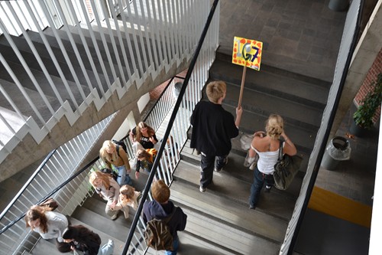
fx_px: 286
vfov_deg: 47.9
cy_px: 128
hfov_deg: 67.4
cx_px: 191
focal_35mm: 27
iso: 400
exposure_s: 1/80
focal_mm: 18
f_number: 4.5
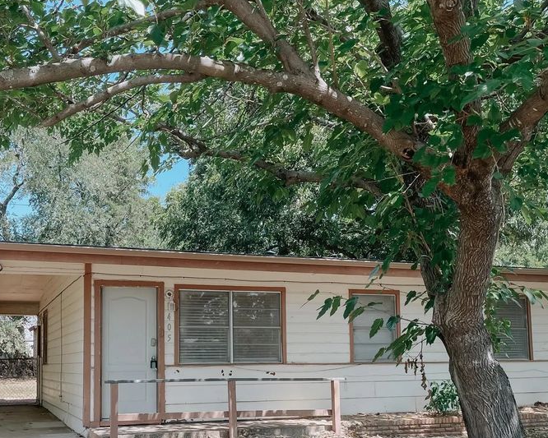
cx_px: 197
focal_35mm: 39
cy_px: 310
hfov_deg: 46.3
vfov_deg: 37.6
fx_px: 633
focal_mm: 5.1
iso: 32
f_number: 1.6
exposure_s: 1/460
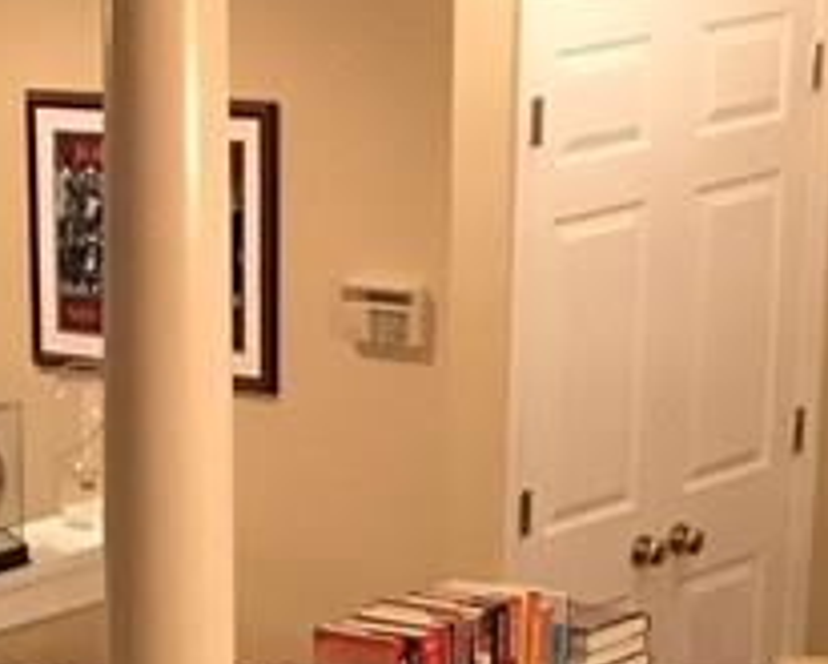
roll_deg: +3.3
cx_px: -346
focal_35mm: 136
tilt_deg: -19.9
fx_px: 3334
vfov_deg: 10.9
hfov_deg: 13.5
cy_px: 1010
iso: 80
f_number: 1.8
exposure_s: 1/15
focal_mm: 3.99
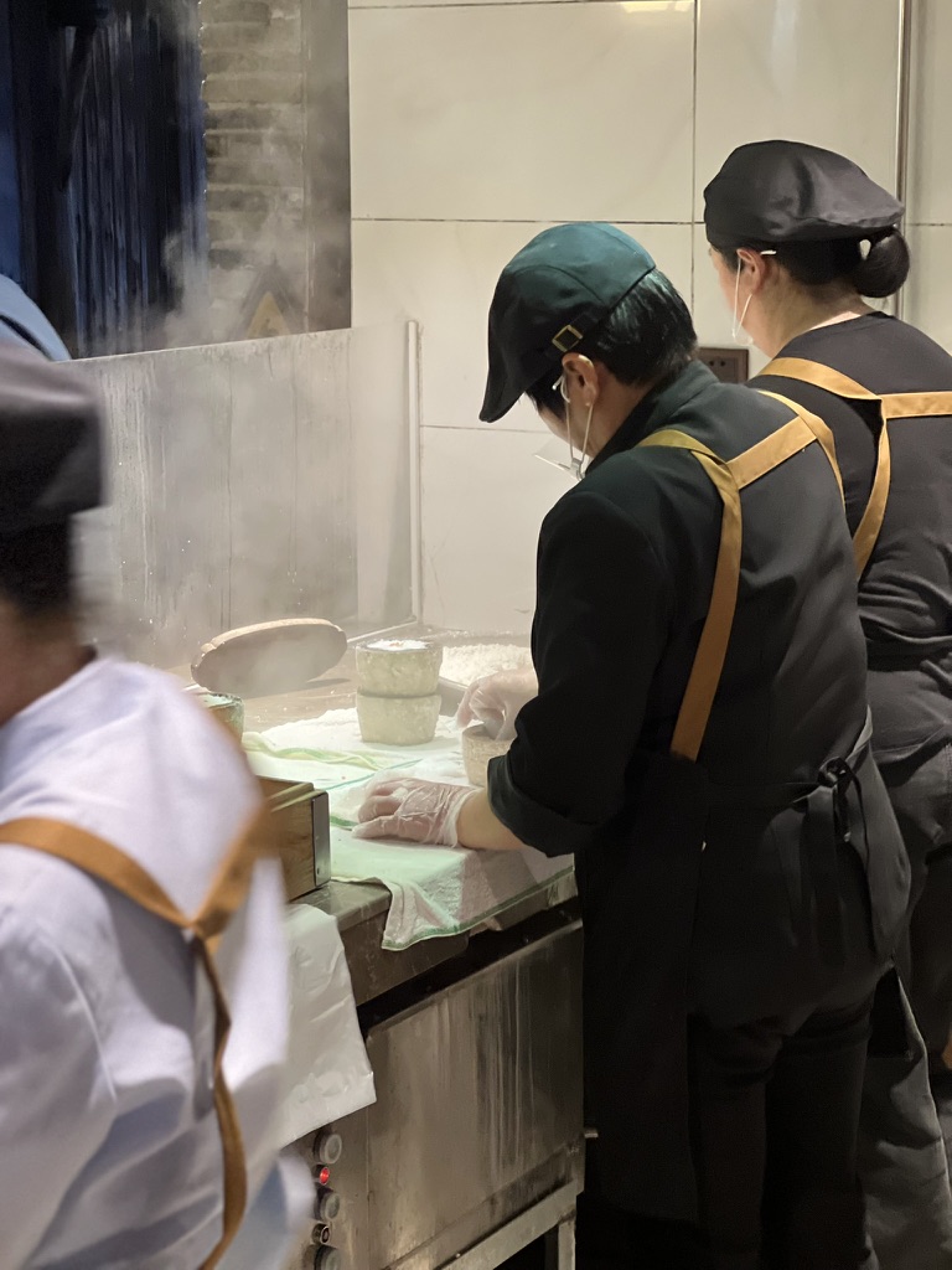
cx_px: 476
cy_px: 635
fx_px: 2824
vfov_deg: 25.3
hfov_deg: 19.1
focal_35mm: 77
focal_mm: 9
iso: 400
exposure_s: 1/25
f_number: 2.8
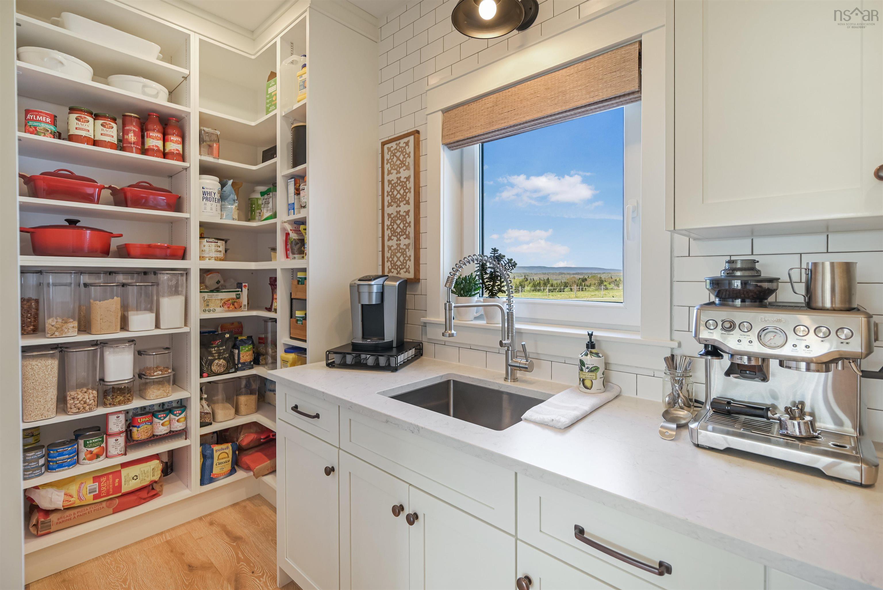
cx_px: 442
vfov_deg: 73.8
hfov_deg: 96.7
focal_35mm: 16
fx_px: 393
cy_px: 295
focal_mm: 16
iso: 320
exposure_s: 1/160
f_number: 6.3
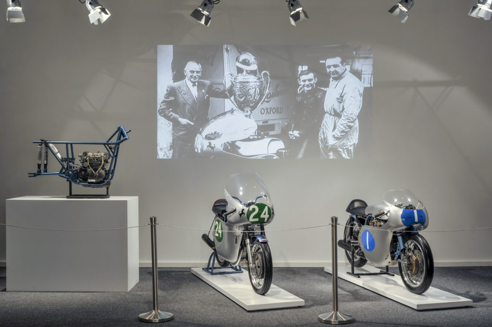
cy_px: 164
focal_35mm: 48
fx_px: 655
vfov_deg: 28.0
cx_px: 246
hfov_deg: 41.1
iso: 160
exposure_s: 1/6
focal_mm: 48
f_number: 7.1
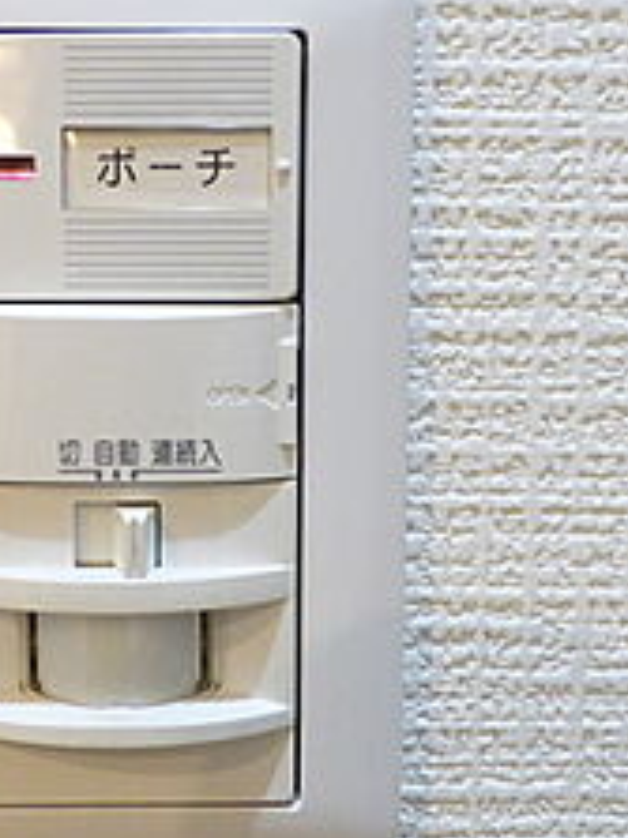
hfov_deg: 33.0
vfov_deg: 43.8
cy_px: 380
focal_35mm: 43
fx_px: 1041
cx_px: 162
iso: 400
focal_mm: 3.58
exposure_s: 1/40
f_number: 2.8
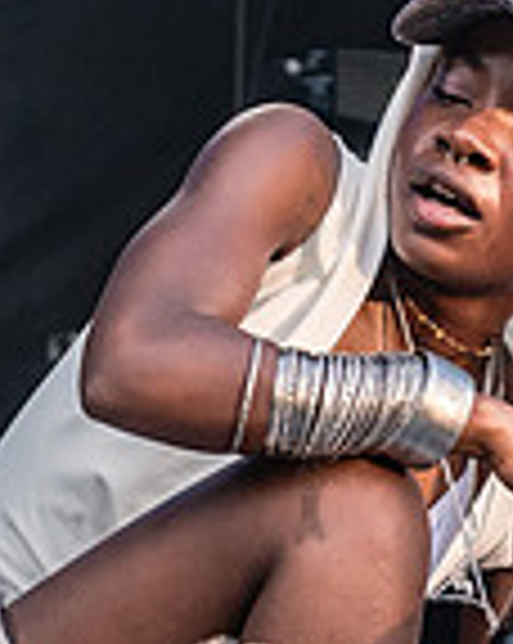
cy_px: 445
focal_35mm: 285
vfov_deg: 6.8
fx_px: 5420
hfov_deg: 5.4
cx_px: 177
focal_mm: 60
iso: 1000
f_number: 4
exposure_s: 1/800
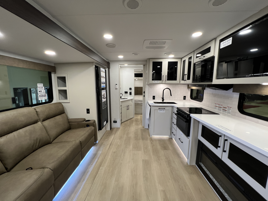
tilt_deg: -8.2
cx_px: 134
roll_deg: -0.5
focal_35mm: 13
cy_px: 100
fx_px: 101
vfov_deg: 89.9
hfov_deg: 106.2
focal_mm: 1.57
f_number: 1.8
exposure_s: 1/65
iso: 160
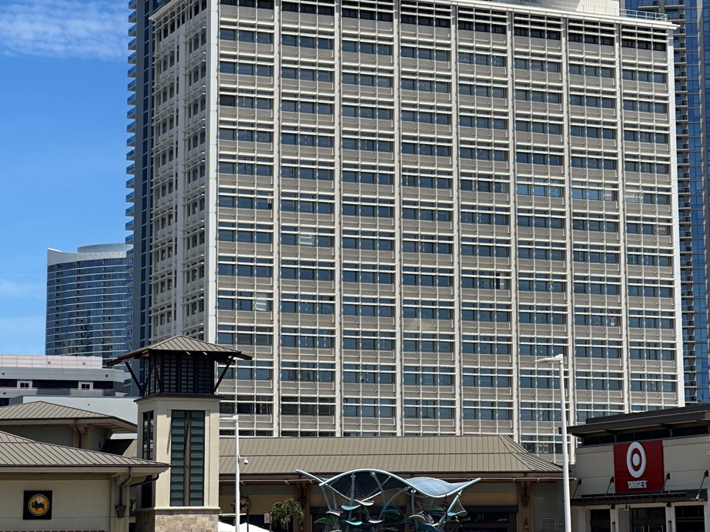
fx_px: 2071
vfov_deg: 14.6
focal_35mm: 101
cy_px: 187
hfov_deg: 19.4
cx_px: 403
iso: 32
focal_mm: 9
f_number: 2.8
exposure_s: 1/861
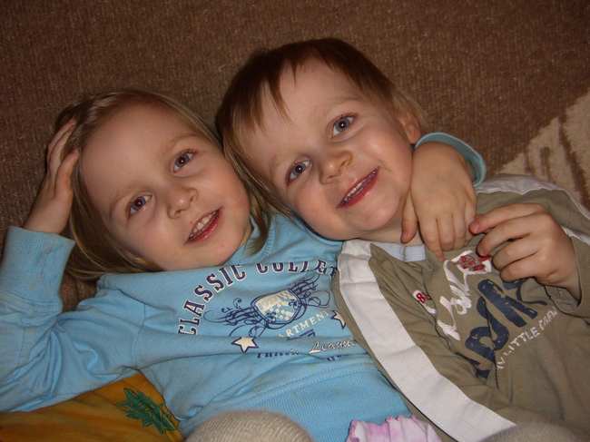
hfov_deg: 49.0
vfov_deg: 37.7
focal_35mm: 38
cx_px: 295
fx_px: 647
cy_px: 221
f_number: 2.8
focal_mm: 7.9
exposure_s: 1/60
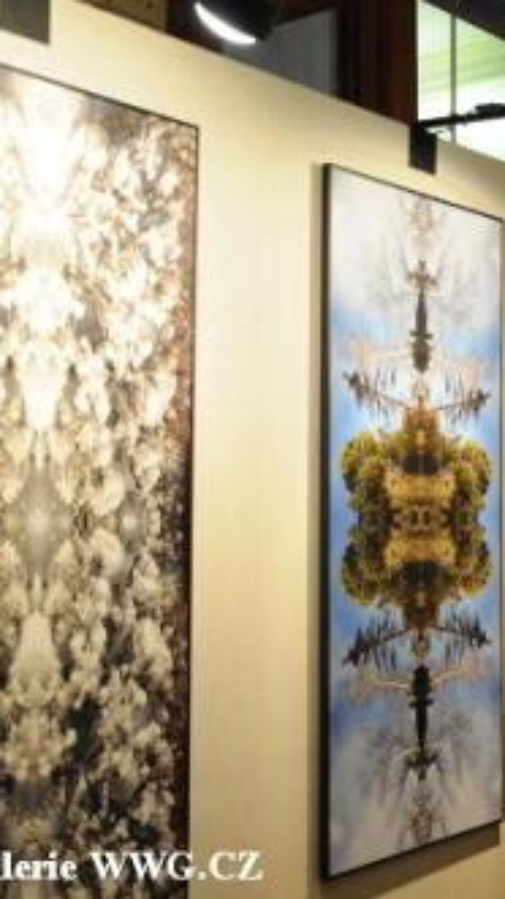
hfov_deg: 19.8
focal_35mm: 57
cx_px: 608
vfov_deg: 36.6
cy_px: 450
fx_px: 1358
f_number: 5
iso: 1600
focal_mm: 24
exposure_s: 1/50
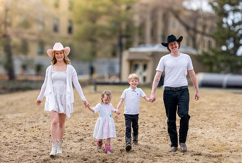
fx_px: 422
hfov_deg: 31.9
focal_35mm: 63
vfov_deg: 21.8
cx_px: 147
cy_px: 98
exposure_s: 1/500
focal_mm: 50
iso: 100
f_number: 4
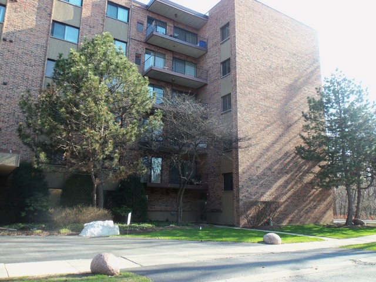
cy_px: 141
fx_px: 315
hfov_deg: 61.7
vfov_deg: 48.2
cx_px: 188
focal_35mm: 29
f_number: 3.4
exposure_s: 1/100
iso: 80
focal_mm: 5.2
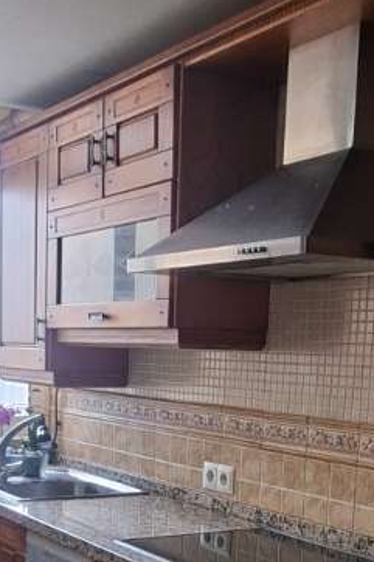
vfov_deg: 34.1
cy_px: 484
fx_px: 873
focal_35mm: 56
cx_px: 123
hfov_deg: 24.1
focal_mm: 1.74
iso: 50
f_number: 2.2
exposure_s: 1/60
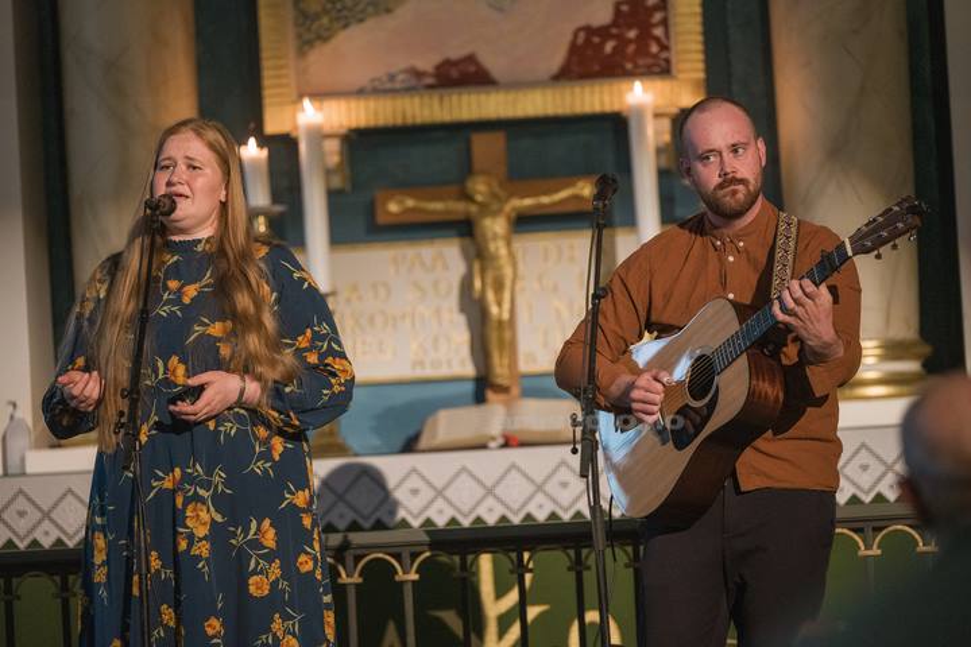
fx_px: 4046
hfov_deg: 13.7
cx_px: 486
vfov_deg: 9.1
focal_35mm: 150
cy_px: 324
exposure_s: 1/250
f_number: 2.8
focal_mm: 150
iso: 2000
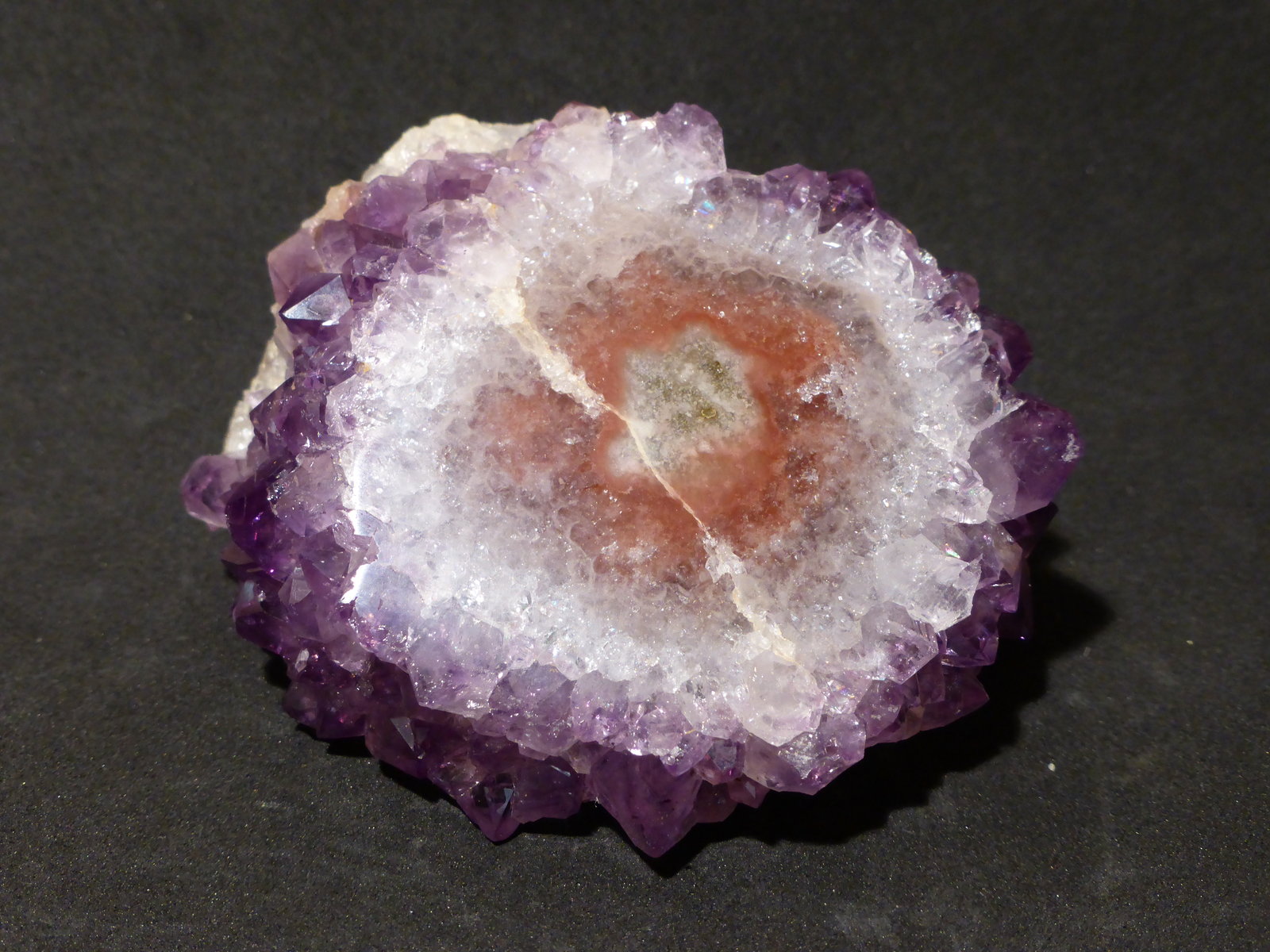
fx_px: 2091
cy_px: 476
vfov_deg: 25.7
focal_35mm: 57
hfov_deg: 33.8
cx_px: 635
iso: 400
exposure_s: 1/20
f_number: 4.6
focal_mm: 9.7
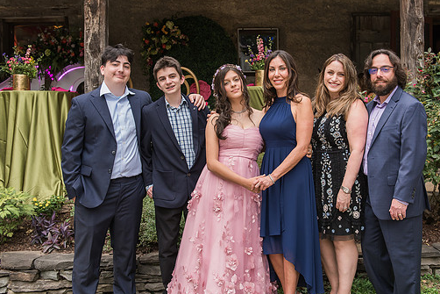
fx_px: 526
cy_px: 133
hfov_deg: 45.2
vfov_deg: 31.2
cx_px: 257
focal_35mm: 43
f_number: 4.5
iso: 640
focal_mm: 34
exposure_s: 1/200
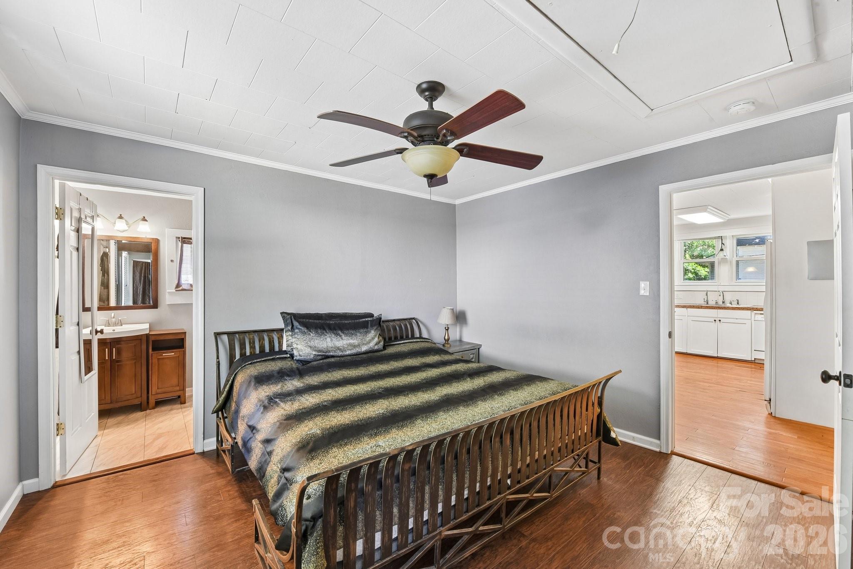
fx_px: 332
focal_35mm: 14
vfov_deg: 81.2
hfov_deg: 104.3
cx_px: 426
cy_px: 284
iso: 200
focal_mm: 14
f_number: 11
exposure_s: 1.6
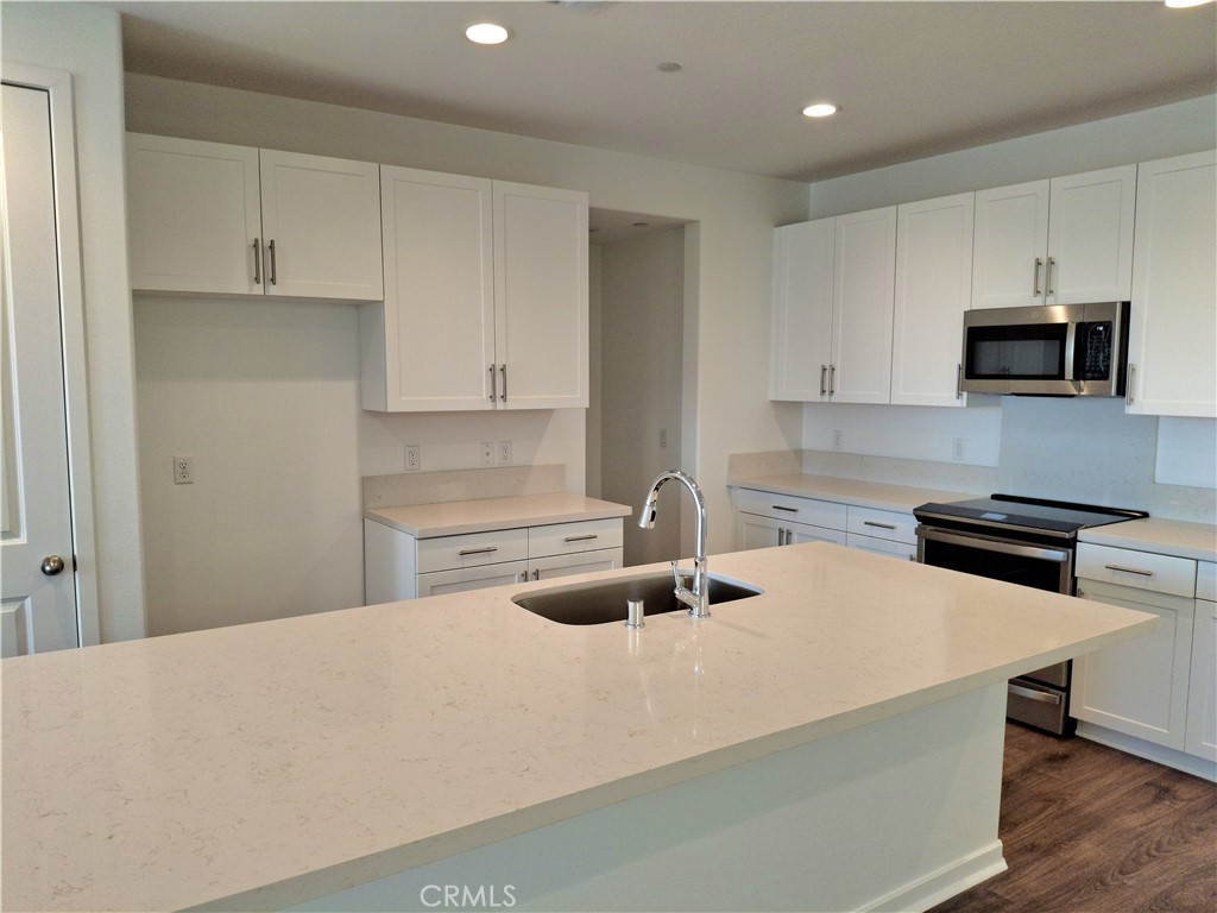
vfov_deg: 54.9
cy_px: 456
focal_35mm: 25
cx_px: 608
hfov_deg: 69.4
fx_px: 879
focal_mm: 4.69
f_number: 1.8
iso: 80
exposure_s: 1/120
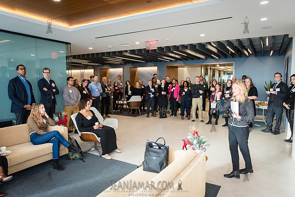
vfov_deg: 52.4
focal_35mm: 24
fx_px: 200
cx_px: 148
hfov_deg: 72.8
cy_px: 98
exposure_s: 1/160
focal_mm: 24
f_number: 5
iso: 2000
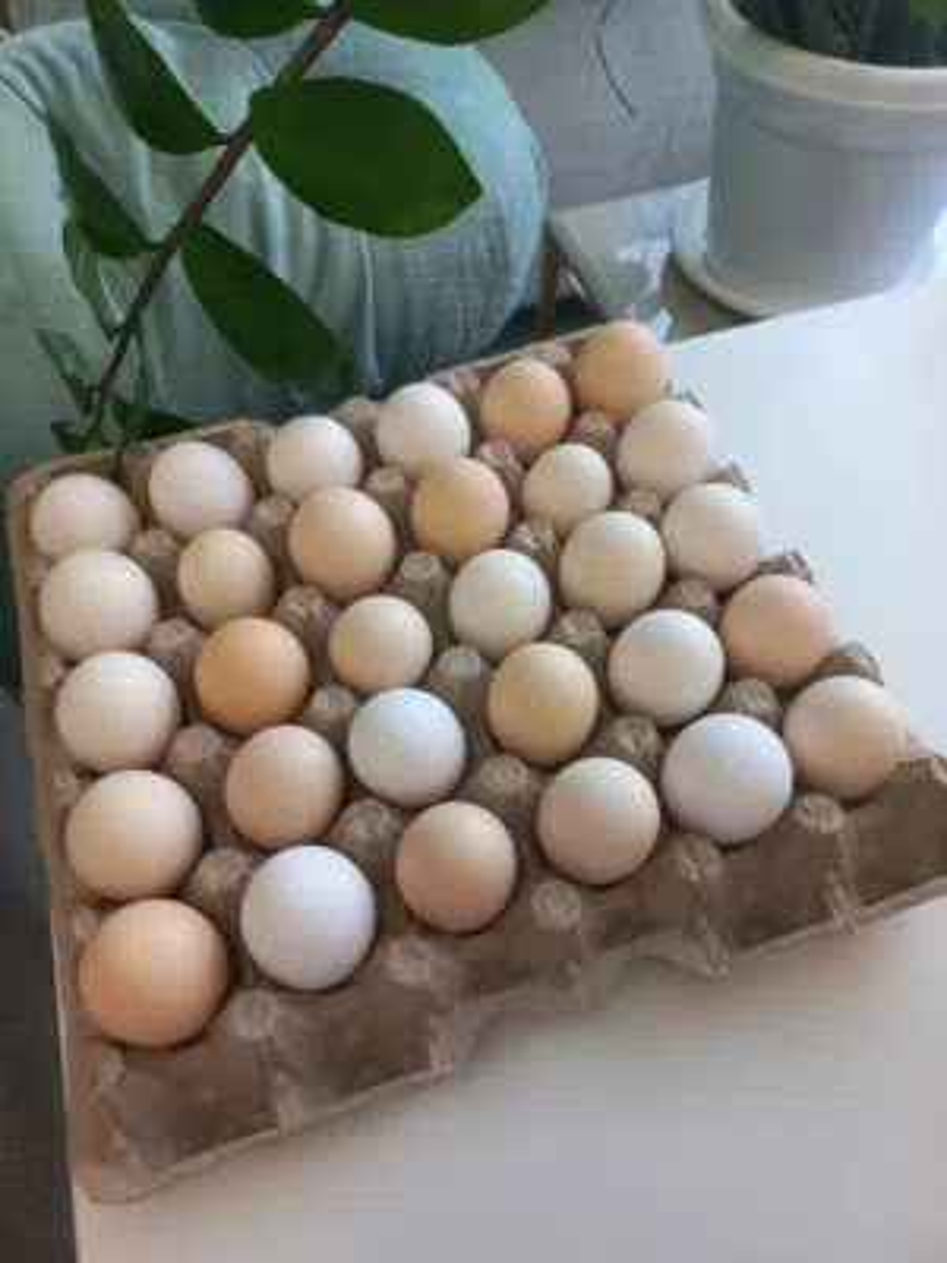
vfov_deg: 69.4
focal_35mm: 25
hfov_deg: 54.9
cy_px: 632
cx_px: 474
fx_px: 912
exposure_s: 1/50
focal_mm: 4.6
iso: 160
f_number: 1.8
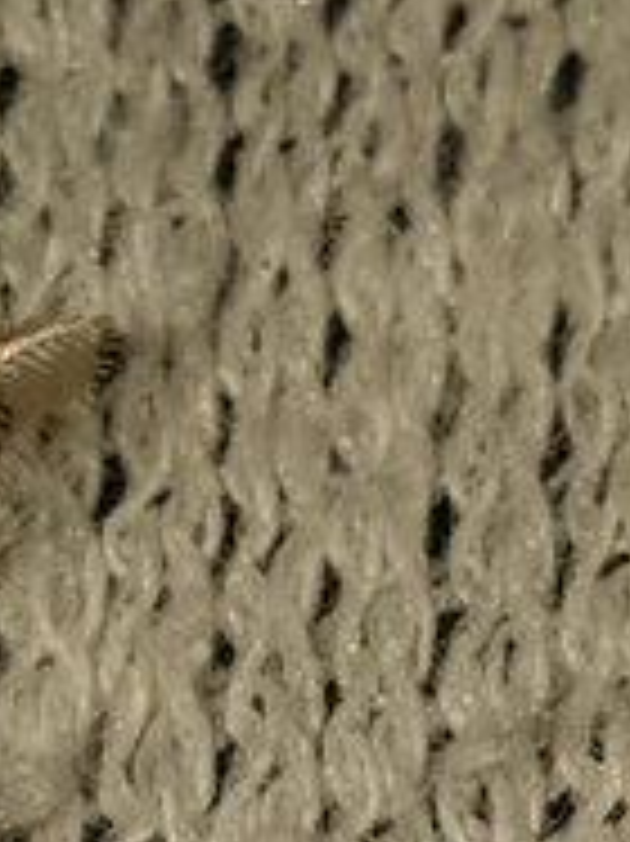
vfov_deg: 20.1
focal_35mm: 89
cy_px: 1103
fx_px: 2162
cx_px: -340
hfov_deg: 15.2
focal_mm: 4.3
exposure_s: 1/1534
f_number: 2.4
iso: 50
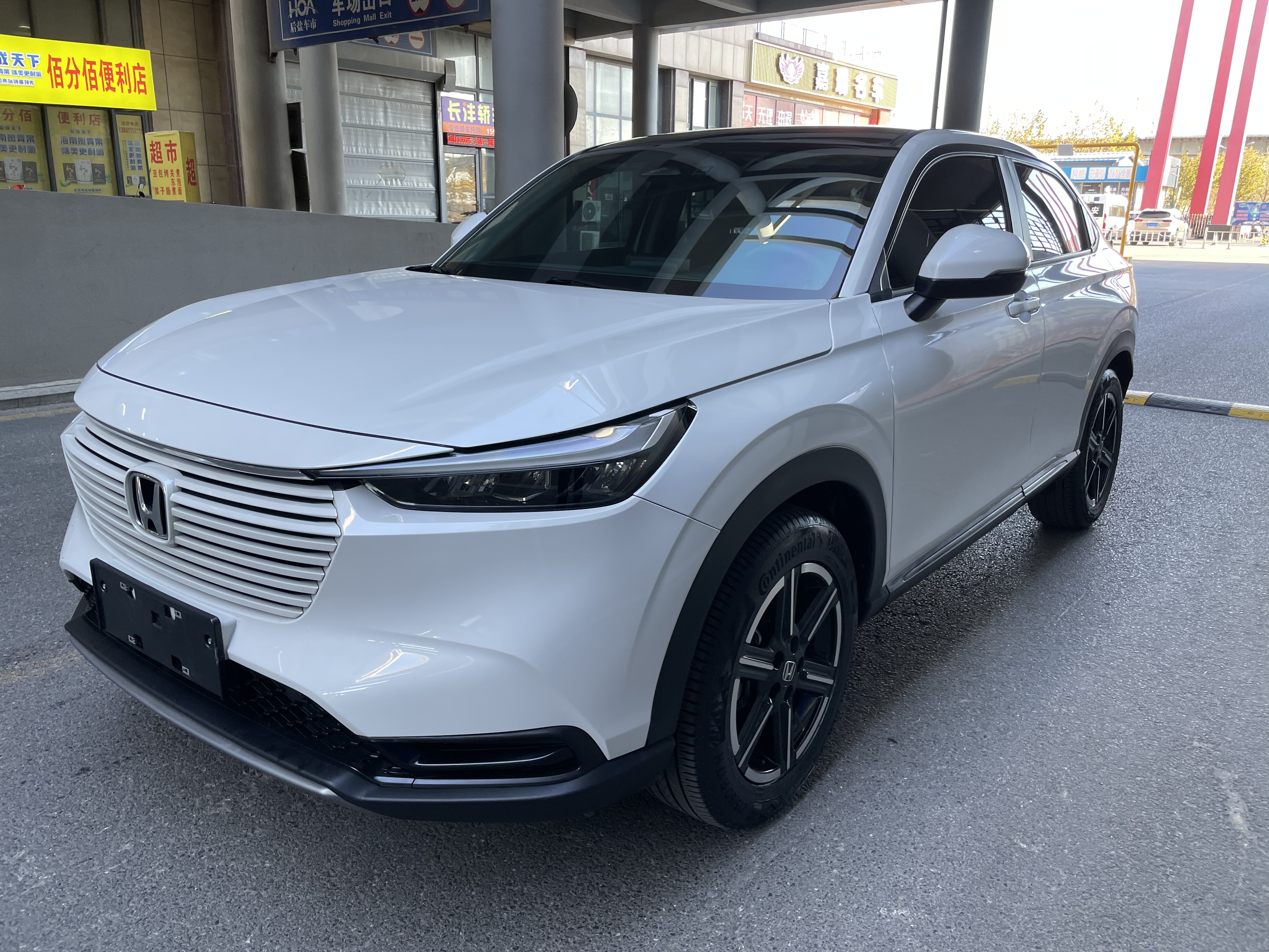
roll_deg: -1.2
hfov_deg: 67.3
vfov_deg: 53.1
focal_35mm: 26
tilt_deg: -14.8
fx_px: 953
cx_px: 634
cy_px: 476
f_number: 1.6
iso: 40
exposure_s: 1/121
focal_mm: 4.2
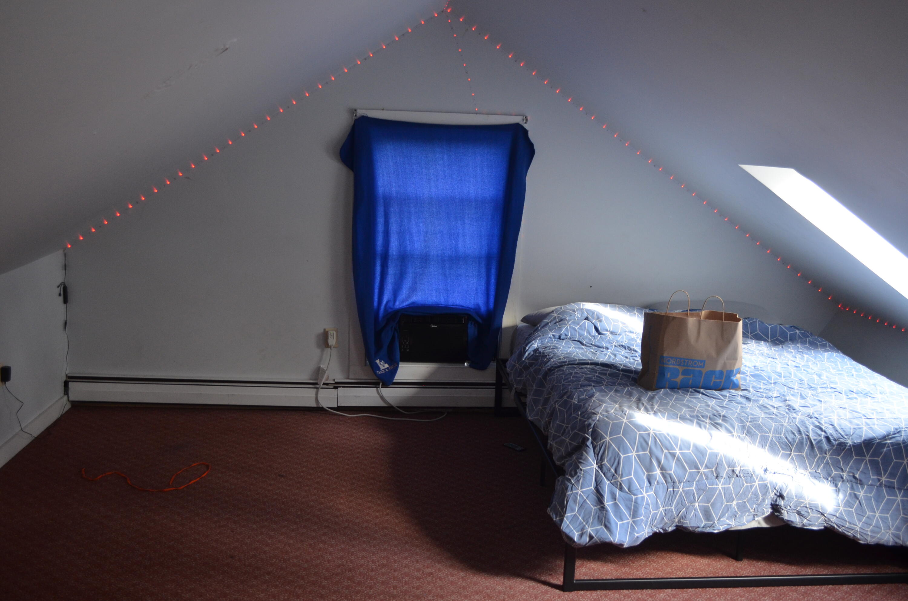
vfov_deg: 39.8
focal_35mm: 33
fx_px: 831
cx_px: 454
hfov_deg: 57.3
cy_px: 300
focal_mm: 22
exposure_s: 1/40
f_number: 4
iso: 800
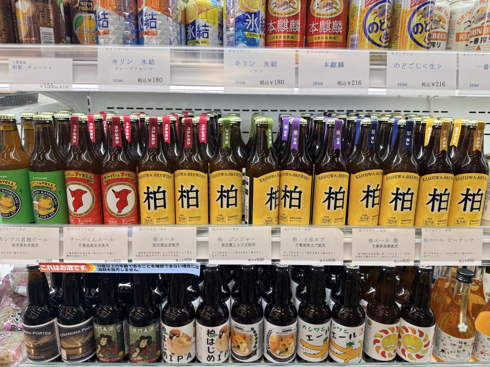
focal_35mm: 24
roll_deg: -0.9
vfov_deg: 56.8
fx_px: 340
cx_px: 245
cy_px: 184
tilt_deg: -13.0
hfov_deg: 71.6
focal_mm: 6.76
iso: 64
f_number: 1.78
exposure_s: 1/121
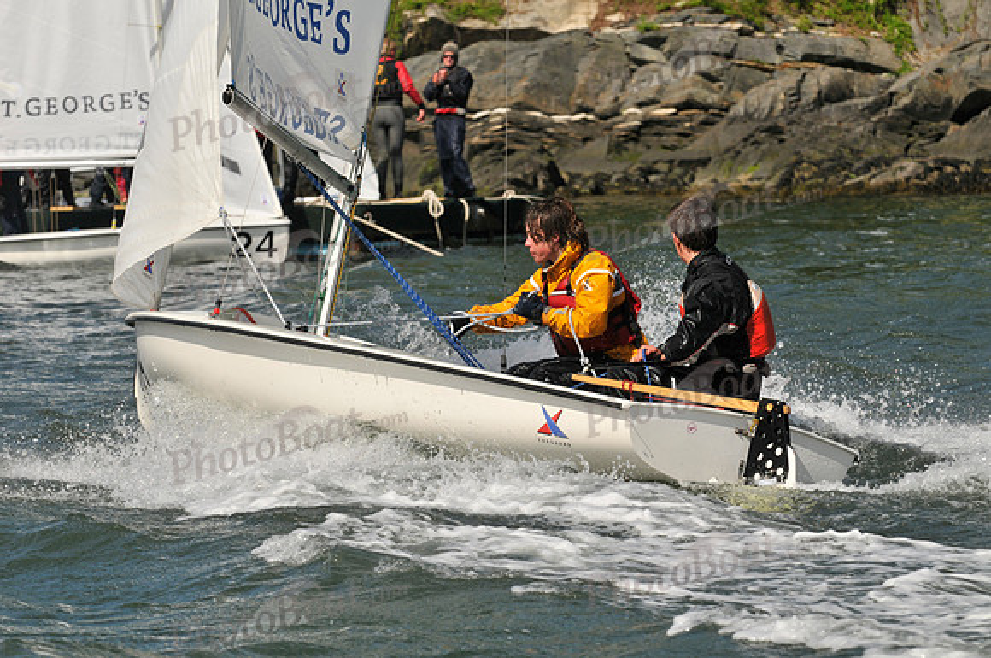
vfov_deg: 6.5
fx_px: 5773
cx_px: 496
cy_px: 329
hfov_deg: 9.8
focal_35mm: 210
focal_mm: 140
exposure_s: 1/1250
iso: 200
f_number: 7.1
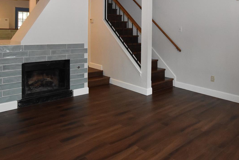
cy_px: 33
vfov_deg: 43.0
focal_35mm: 29
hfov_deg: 63.7
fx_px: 193
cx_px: 122
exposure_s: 1/200
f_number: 5.6
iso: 2500
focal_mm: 10
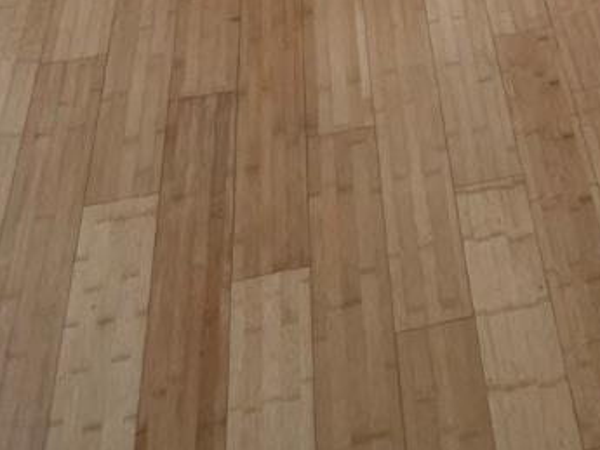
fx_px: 1734
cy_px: -486
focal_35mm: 100
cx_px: 984
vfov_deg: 12.7
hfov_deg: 17.1
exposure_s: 1/120
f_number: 1.7
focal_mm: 6.3
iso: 500
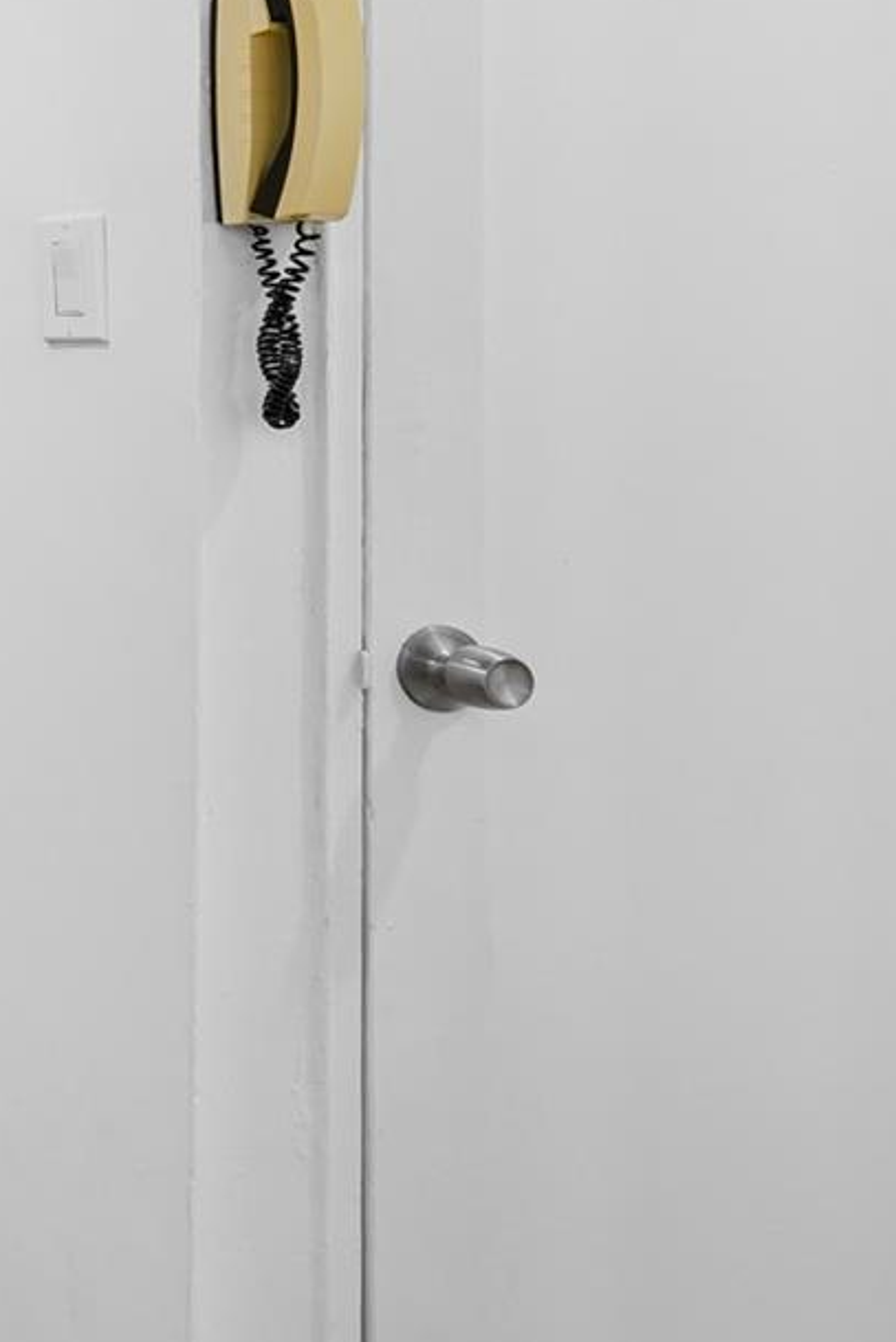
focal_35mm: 47
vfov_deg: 40.4
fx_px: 1754
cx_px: -1259
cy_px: 289
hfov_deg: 15.2
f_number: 9
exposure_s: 1/2.5
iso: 250
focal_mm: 14
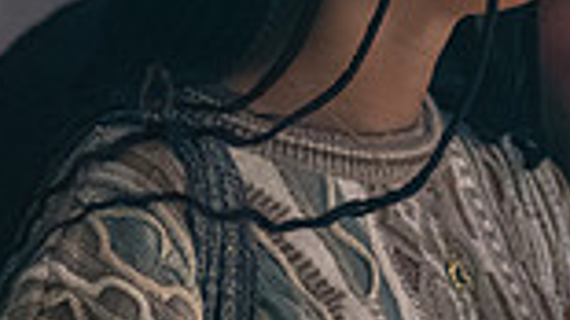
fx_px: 6647
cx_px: 629
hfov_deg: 4.9
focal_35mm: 440
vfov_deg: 2.8
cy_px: -57
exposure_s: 1/160
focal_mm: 112
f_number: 2.8
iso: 8000
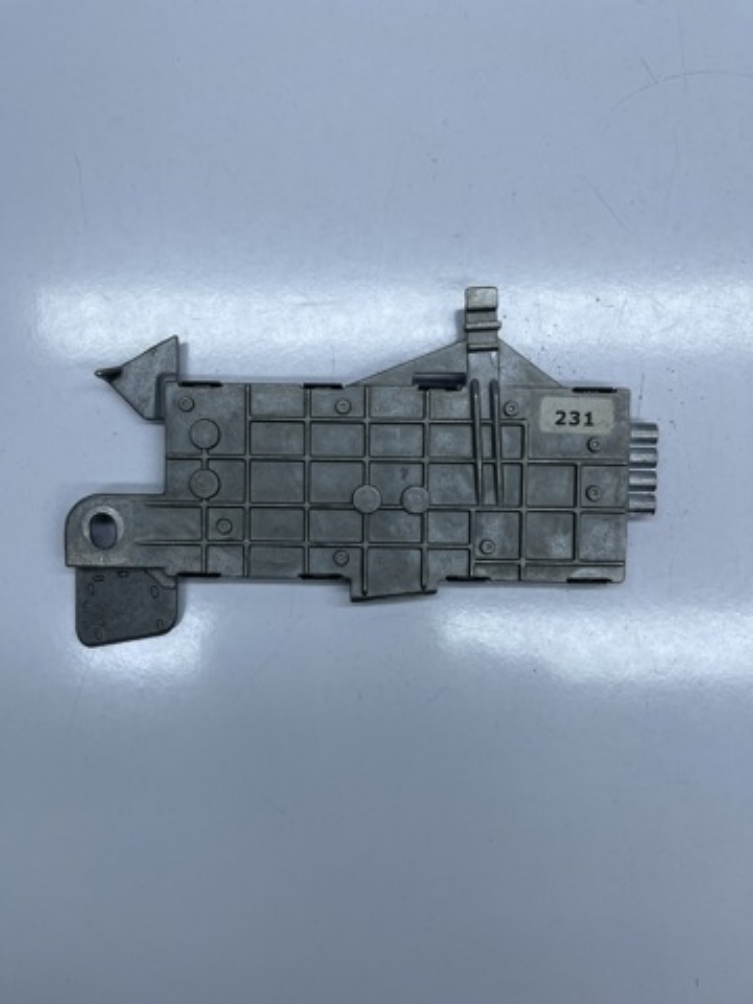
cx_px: 376
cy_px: 502
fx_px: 725
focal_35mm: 25
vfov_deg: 69.4
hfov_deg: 54.9
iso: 32
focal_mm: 5.1
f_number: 1.6
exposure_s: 1/1739
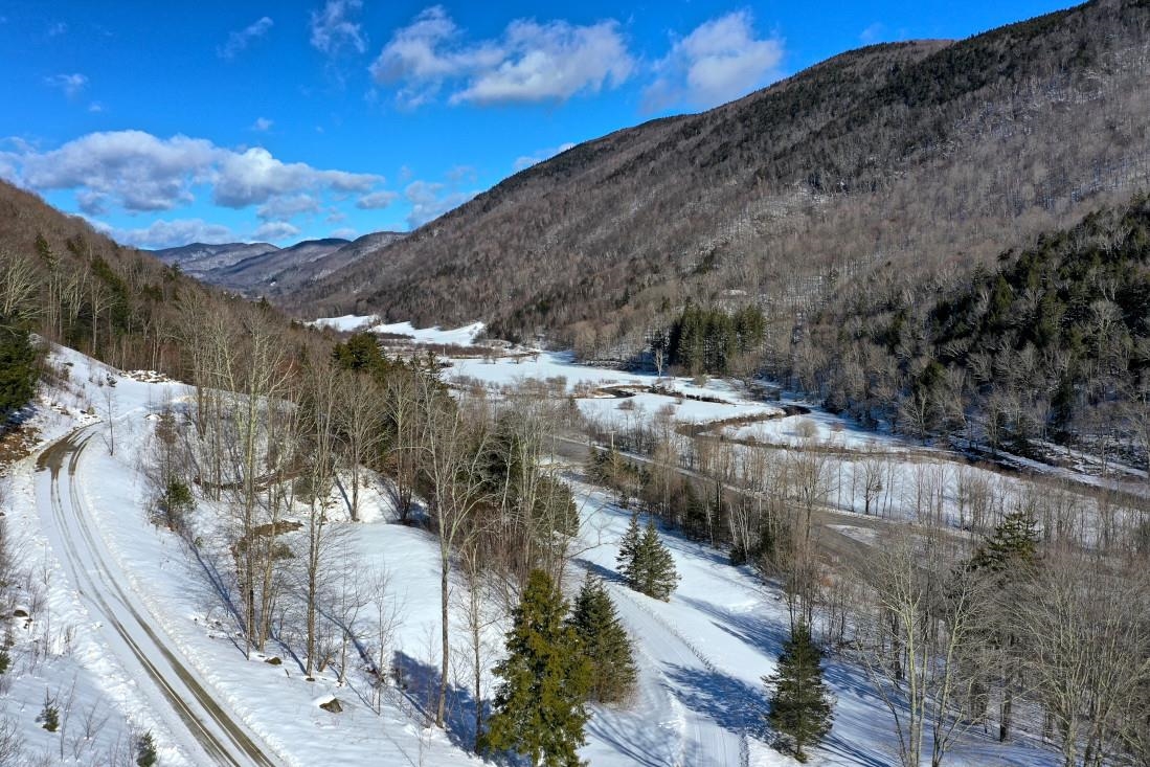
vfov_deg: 46.4
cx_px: 575
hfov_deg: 65.5
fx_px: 894
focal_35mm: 28
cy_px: 384
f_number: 6.3
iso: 100
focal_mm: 10.3
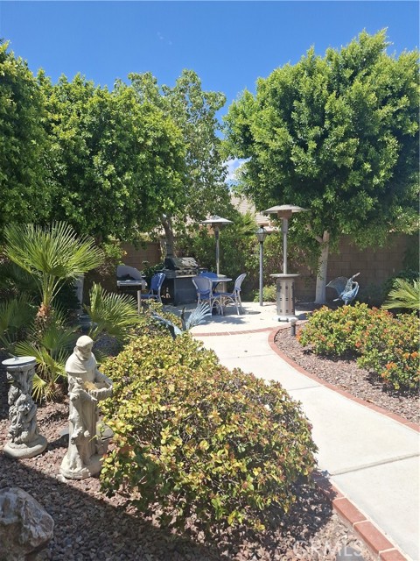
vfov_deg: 69.4
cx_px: 210
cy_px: 280
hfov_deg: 54.9
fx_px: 404
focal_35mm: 25
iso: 32
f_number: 1.8
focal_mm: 4.69
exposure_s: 1/1901
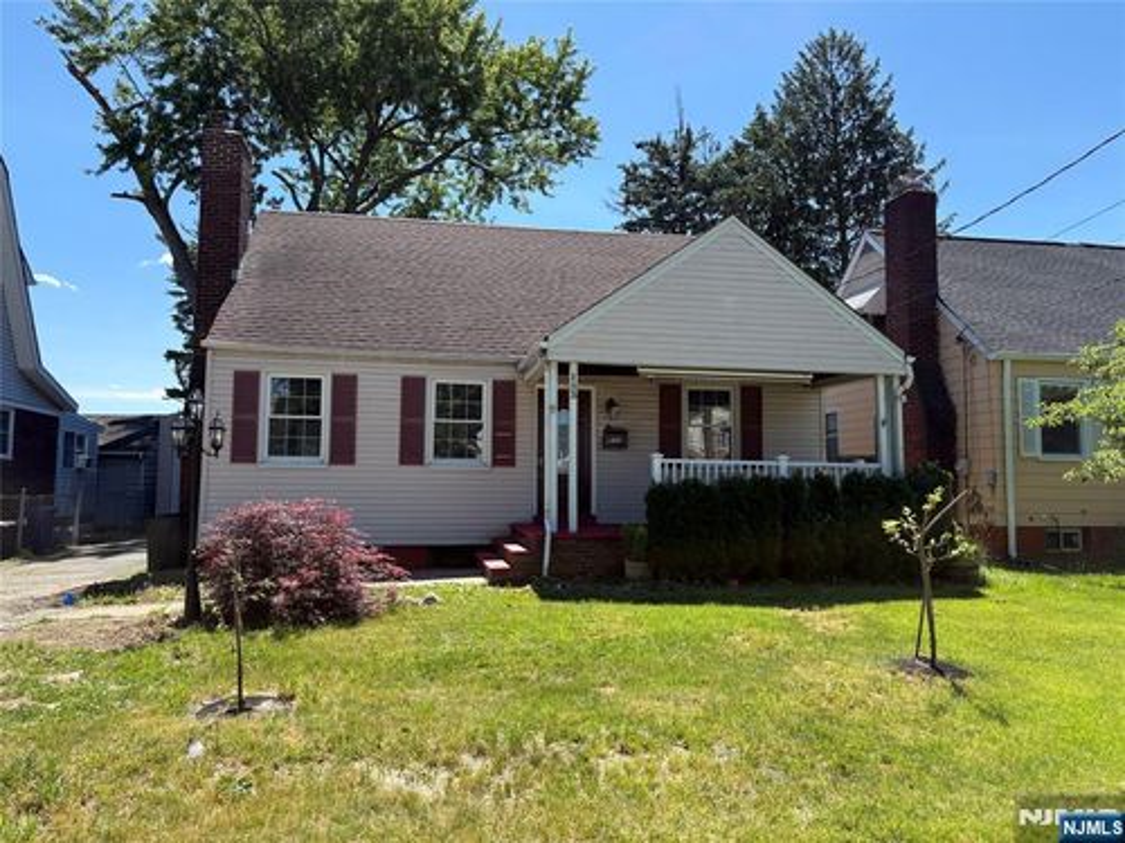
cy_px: 422
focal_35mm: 26
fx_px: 845
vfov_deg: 53.1
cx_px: 562
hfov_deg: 67.3
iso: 50
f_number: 1.6
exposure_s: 1/1706
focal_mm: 5.96
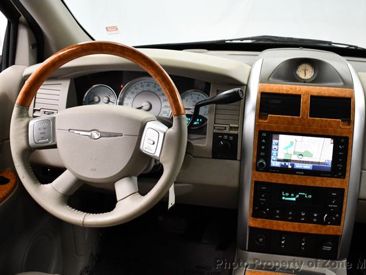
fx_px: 423
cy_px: 135
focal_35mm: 40
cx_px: 207
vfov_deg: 36.0
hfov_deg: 46.7
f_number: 3.5
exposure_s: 1/125
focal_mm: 18
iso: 2000
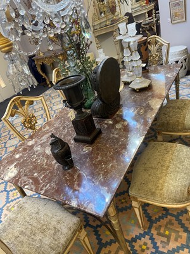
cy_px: 127
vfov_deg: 69.4
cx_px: 95
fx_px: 183
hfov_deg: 54.9
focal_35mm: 25
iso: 250
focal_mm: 5.1
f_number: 1.6
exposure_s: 1/50
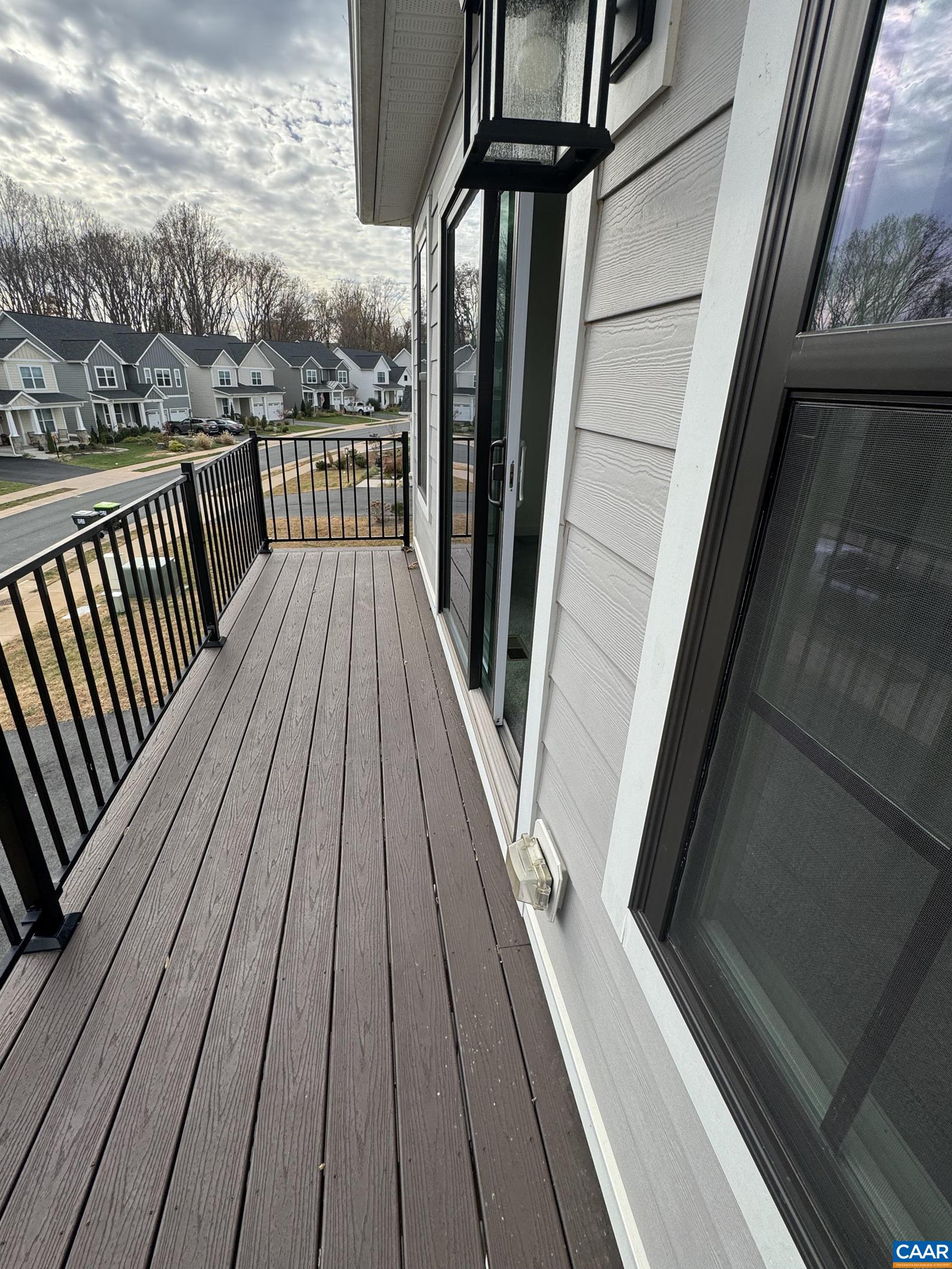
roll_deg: -1.1
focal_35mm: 15
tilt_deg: -21.3
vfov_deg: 98.0
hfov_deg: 81.7
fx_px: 550
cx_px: 448
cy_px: 593
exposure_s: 1/641
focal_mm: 2.22
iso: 40
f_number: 2.2
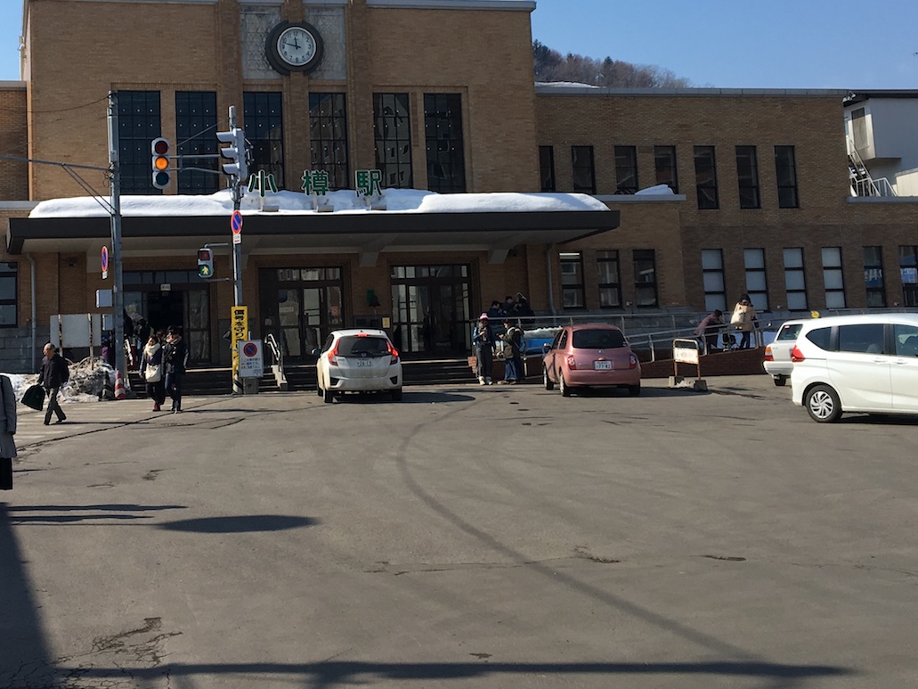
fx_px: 1432
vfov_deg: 26.7
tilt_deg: +8.5
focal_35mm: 54
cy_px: 181
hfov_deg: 35.4
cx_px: 345
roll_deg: +1.9
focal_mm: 4.15
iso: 25
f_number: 2.2
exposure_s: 1/1923
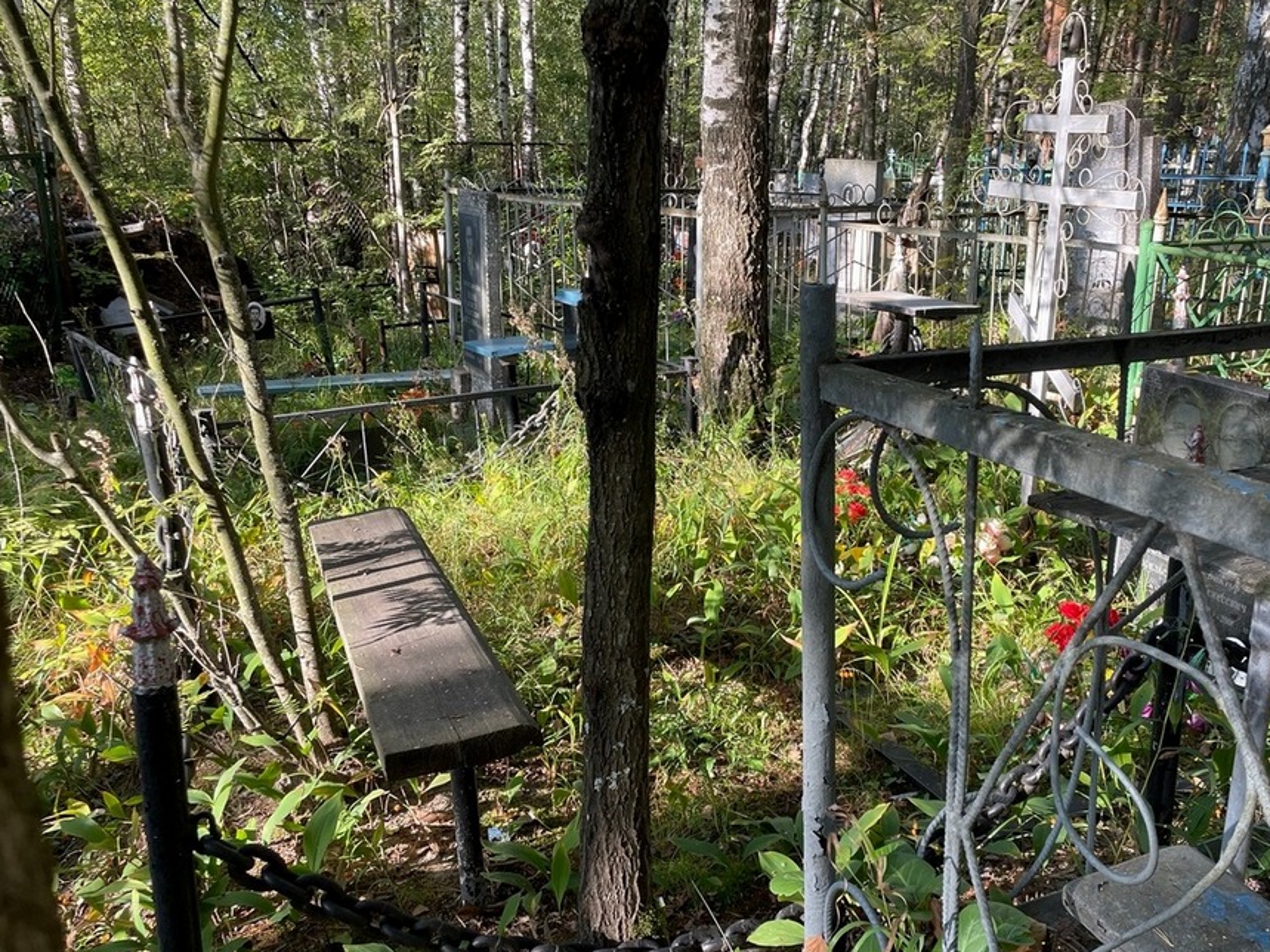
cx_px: 742
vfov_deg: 45.4
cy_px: 504
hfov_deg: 58.0
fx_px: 1137
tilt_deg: -15.1
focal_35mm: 31
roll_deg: -3.5
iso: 32
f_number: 1.6
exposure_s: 1/177
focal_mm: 4.2
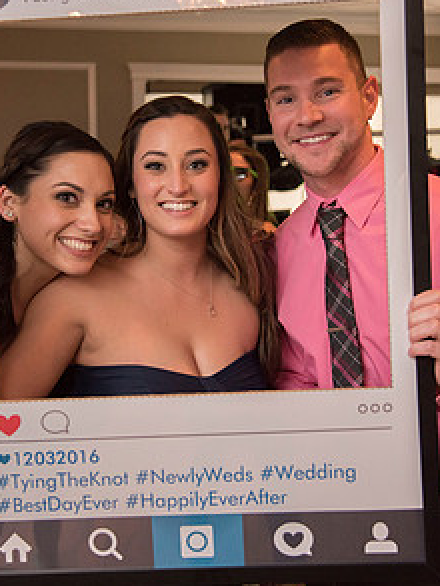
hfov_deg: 24.8
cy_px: 232
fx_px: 999
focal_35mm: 59
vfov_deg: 32.6
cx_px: 192
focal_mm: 40
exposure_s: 1/200
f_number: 4
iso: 2000
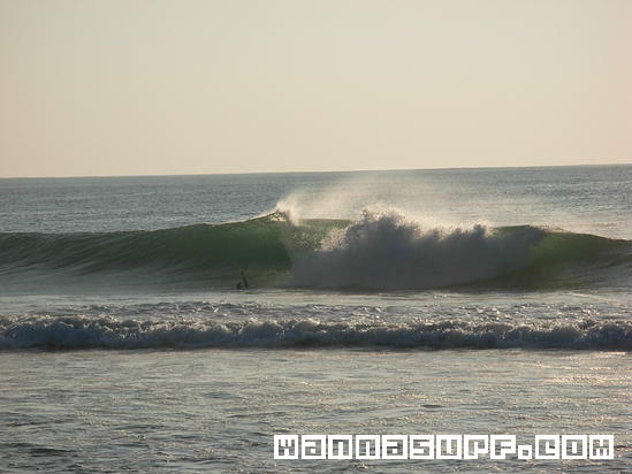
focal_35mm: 190
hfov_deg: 10.4
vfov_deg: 7.8
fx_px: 3470
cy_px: 237
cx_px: 316
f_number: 8.4
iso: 79
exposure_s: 1/627
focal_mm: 31.4
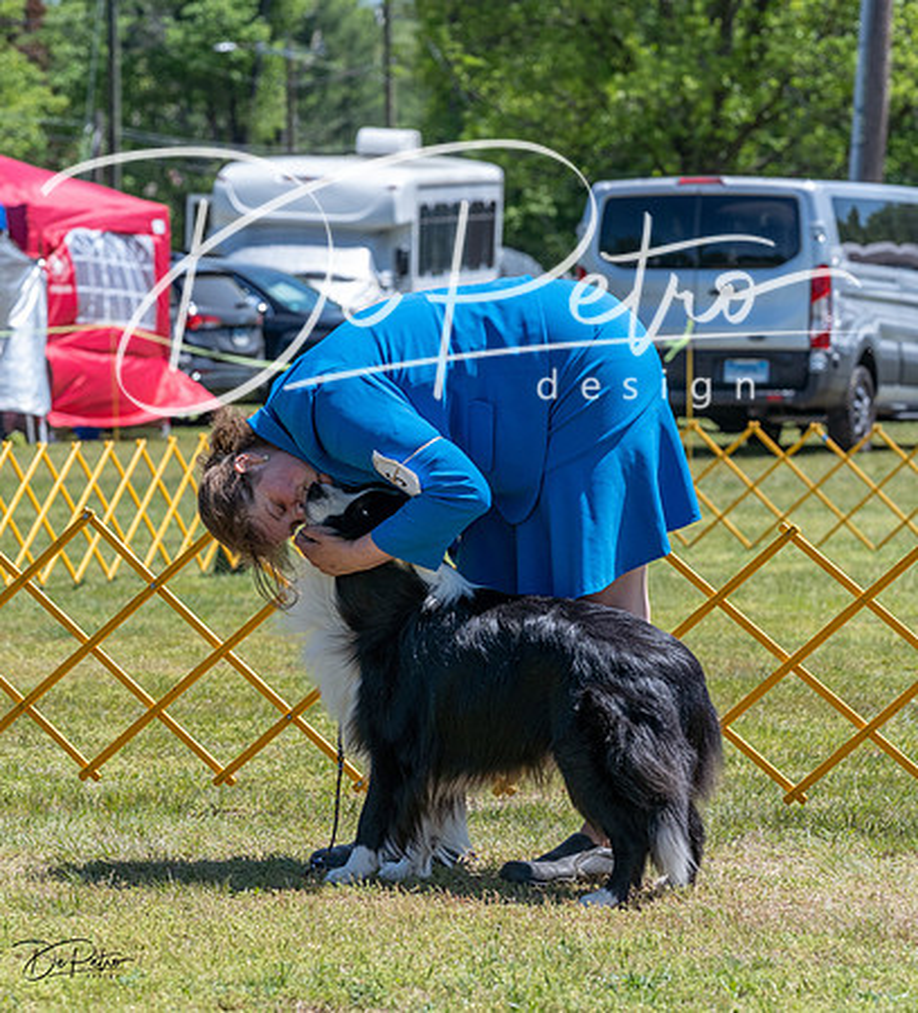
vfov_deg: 9.2
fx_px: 6315
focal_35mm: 200
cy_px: 517
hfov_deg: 8.3
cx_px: 445
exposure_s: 1/1600
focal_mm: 133
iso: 800
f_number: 7.1
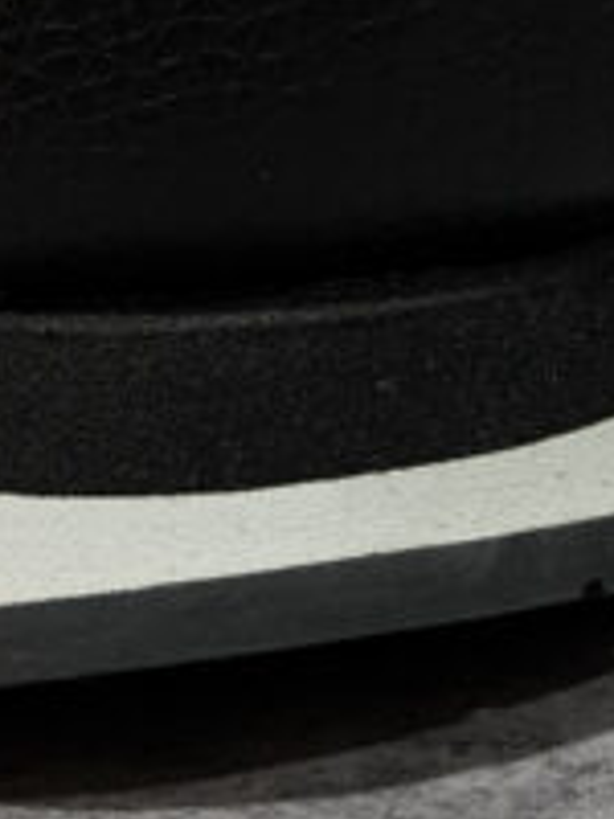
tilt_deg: -12.6
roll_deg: -0.9
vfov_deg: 10.1
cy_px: -274
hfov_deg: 7.6
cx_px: 880
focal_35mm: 192
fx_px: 4541
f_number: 1.78
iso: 400
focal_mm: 6.76
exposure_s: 1/40
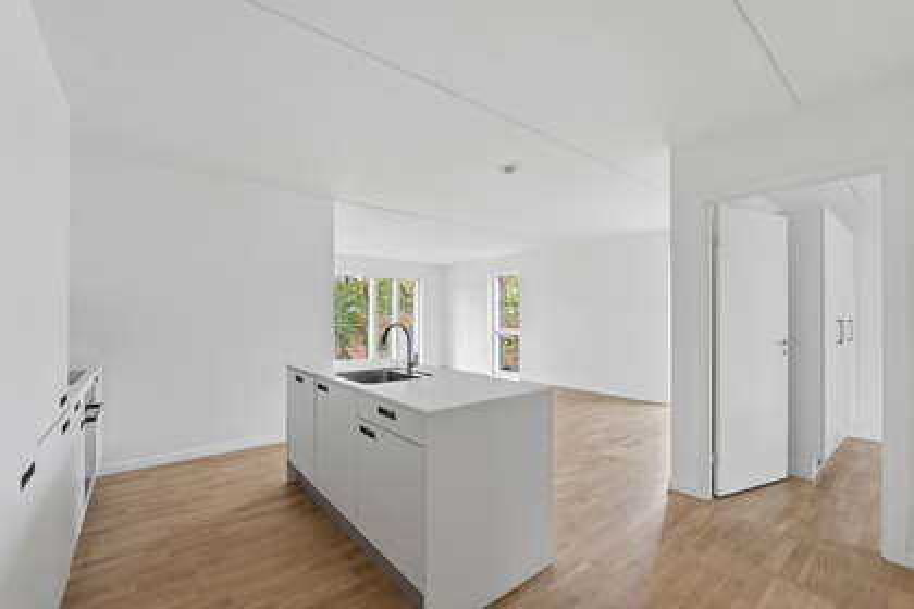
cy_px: 304
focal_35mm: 15
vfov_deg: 77.3
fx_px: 381
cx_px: 457
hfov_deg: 100.4
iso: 200
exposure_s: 1/25
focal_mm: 10
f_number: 8
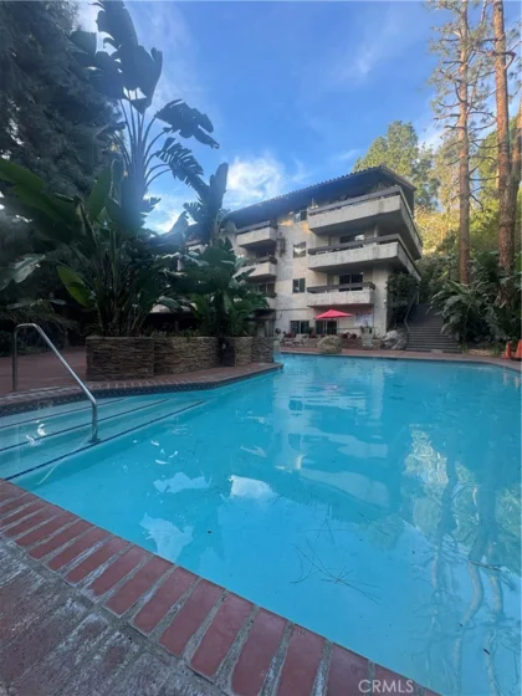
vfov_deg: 102.1
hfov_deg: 85.7
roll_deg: -0.7
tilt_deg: -2.9
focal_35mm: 14
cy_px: 348
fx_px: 281
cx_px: 261
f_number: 2.2
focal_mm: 2.22
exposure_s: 1/99
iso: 64
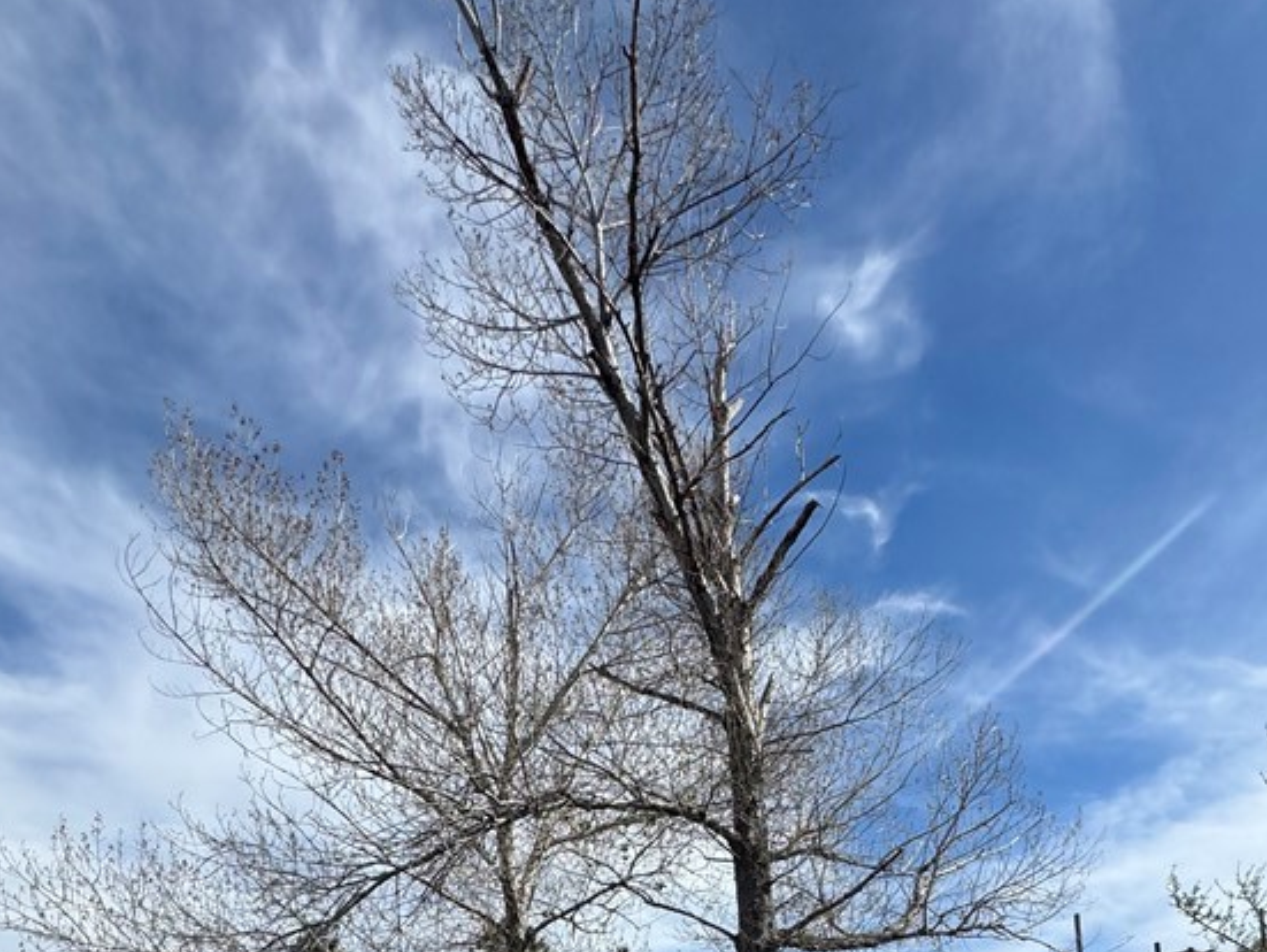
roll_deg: +0.5
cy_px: 1060
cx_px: 752
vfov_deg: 41.6
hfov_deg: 66.7
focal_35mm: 26
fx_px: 952
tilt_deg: +8.6
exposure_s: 1/2415
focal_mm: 2.22
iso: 50
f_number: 2.2
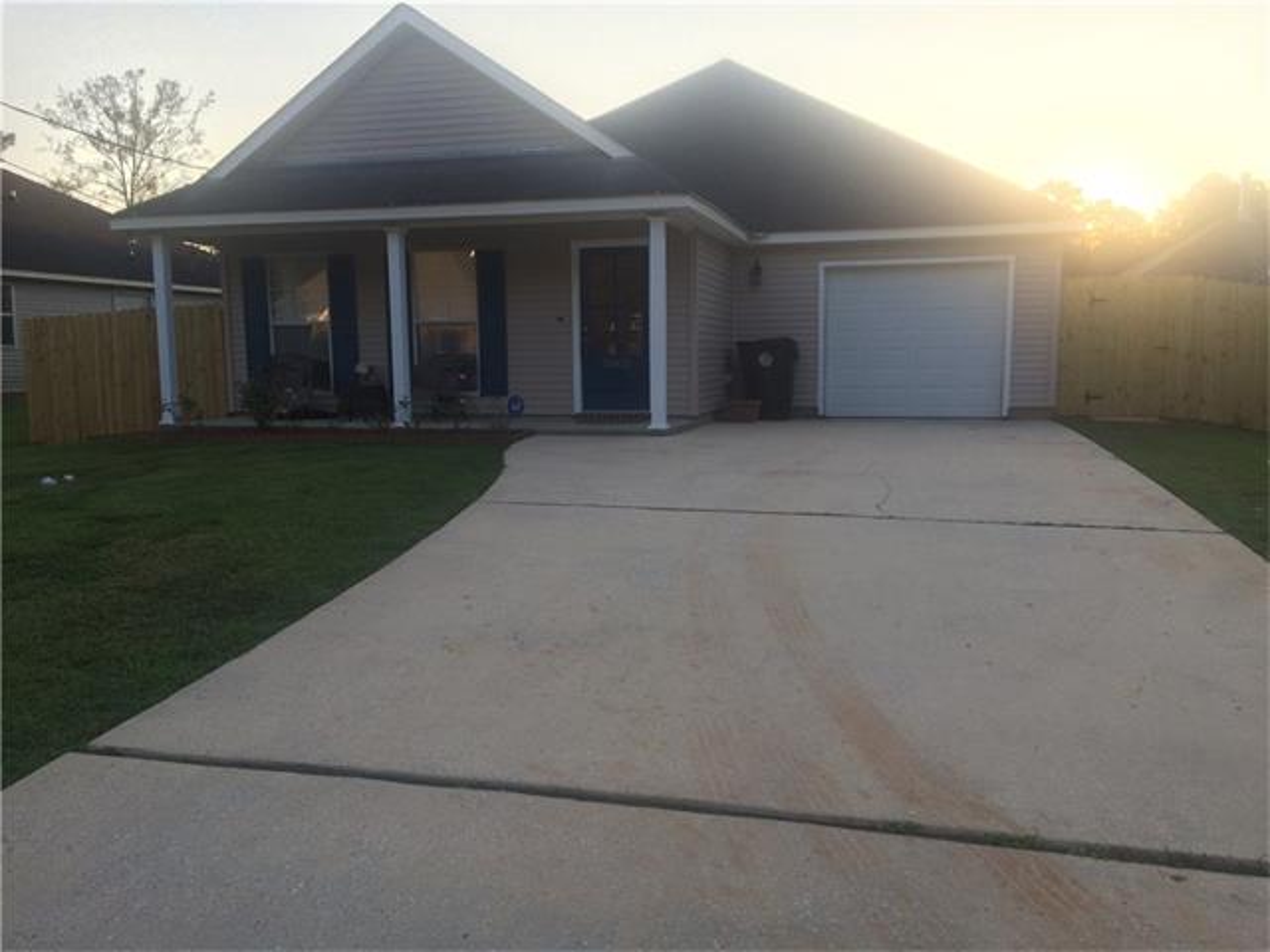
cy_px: 476
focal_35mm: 29
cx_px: 635
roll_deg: -0.1
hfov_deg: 61.7
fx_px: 1064
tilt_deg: -7.0
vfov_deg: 48.2
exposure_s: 1/466
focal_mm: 4.15
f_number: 2.2
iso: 32
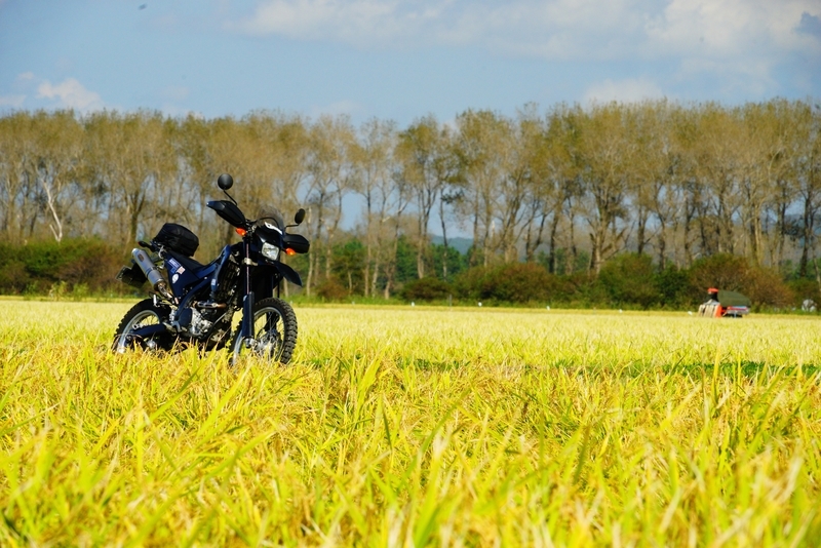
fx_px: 5475
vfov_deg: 5.7
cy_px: 274
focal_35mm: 240
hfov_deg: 8.6
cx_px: 410
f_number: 16
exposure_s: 1/320
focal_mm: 240
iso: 1600
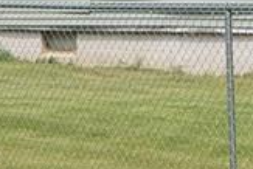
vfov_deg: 5.3
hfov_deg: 7.9
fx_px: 1808
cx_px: 338
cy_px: -28
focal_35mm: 257
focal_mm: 41
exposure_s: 1/2500
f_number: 6.3
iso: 1000
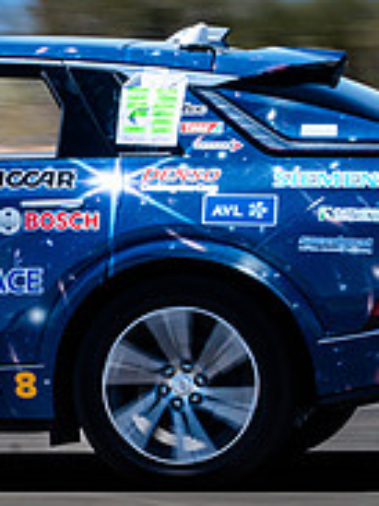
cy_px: 331
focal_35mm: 365
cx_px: -324
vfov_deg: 5.4
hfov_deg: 4.0
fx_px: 5335
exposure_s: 1/250
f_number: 16
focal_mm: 91
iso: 320
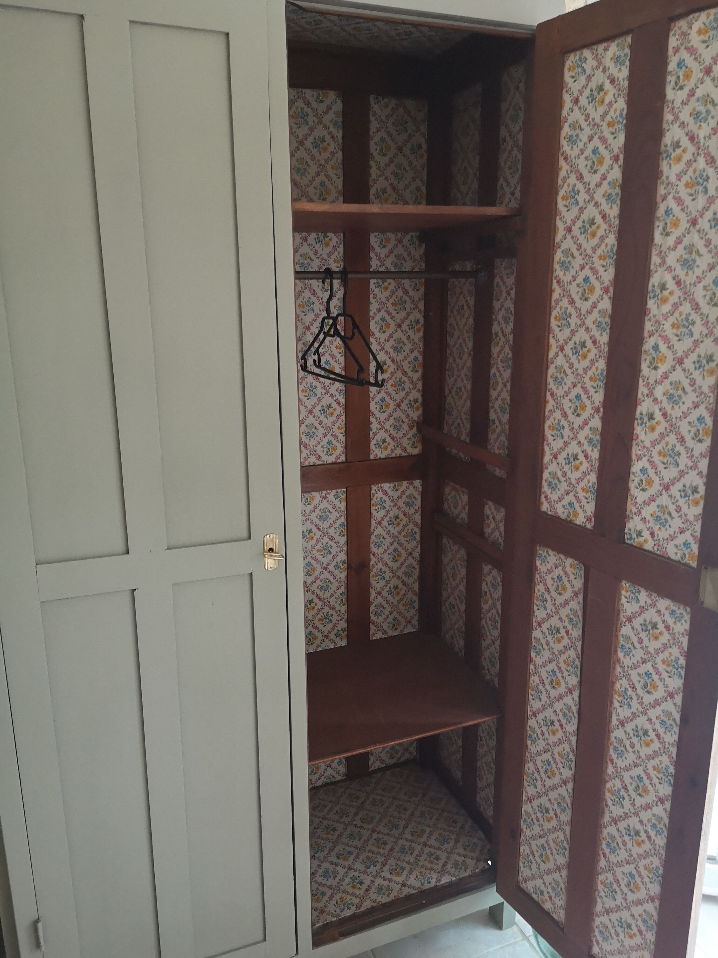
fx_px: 747
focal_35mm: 27
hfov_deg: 51.4
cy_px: 479
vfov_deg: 65.3
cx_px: 359
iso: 250
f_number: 1.8
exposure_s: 1/33.3
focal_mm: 3.95
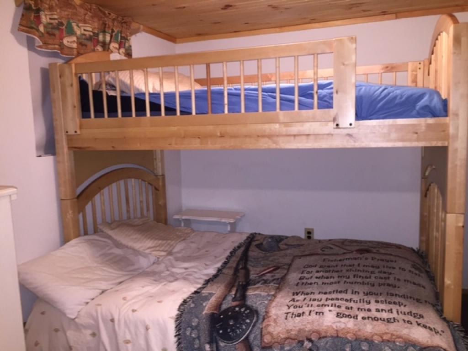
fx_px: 392
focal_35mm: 29
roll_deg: +0.7
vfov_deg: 48.2
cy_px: 176
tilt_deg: -8.0
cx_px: 234
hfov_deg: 61.7
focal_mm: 4.15
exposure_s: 1/16
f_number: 2.2
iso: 100
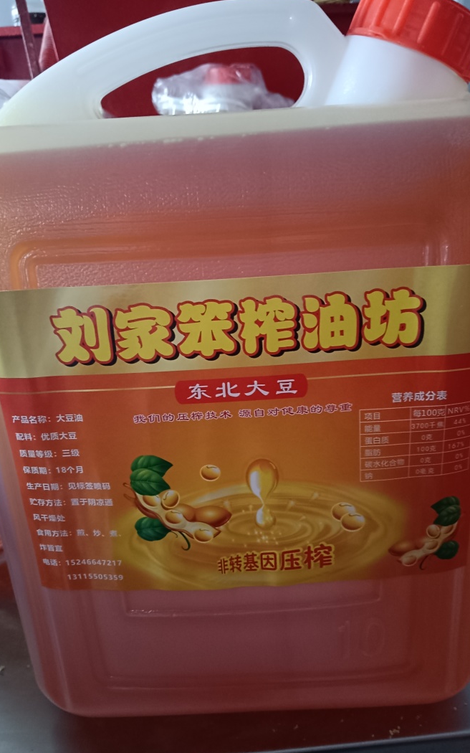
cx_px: 245
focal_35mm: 28
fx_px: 574
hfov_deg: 44.5
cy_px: 377
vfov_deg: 66.5
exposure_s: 1/16.7
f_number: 1.8
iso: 3441
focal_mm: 4.05
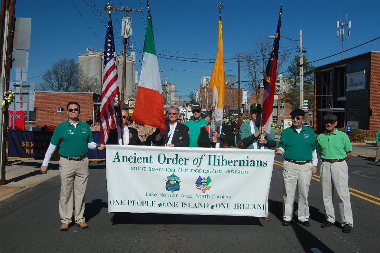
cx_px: 190
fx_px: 443
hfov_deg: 46.4
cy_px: 126
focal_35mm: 42
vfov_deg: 31.8
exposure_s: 1/320
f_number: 9
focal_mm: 28
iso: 200
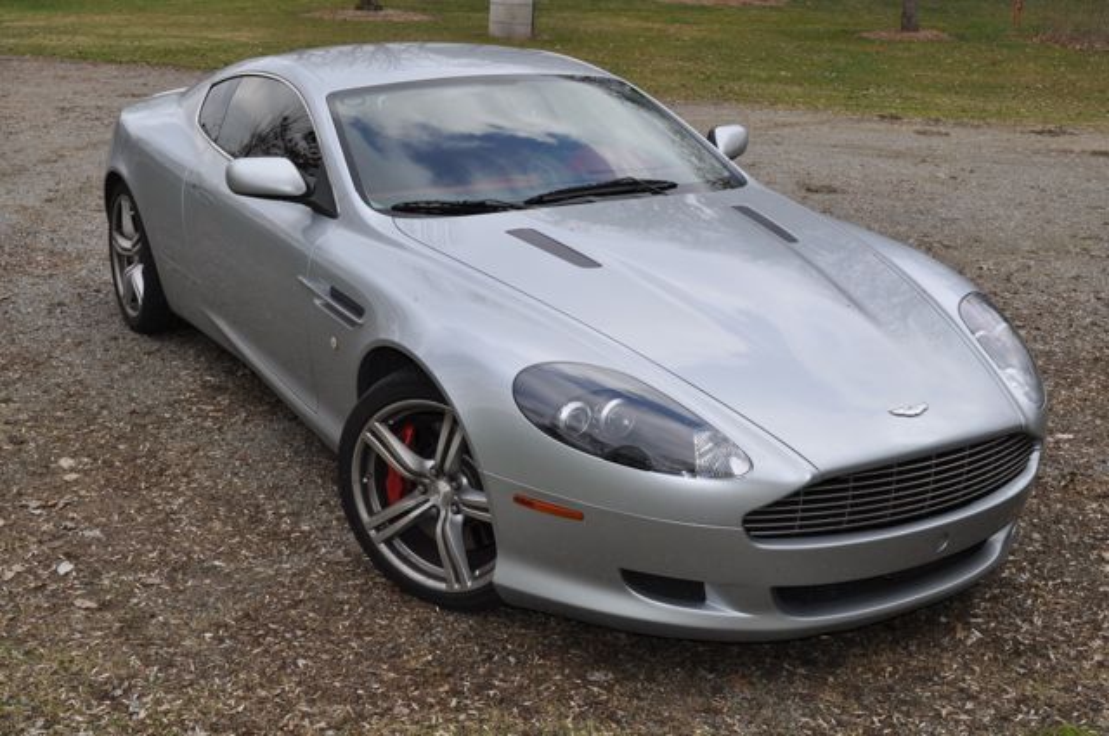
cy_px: 368
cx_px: 554
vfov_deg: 30.8
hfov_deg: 45.0
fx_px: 1338
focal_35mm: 44
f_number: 10
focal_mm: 29
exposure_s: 1/200
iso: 200
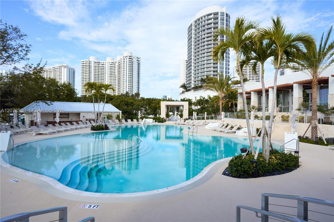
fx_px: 176
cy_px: 111
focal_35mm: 19
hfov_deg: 86.9
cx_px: 167
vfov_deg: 64.5
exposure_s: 1/400
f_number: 14
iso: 800
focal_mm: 19
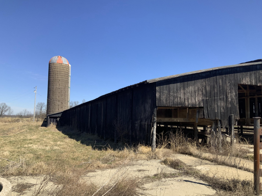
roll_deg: -0.2
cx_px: 131
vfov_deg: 48.2
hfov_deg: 61.7
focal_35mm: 29
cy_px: 98
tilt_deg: +4.7
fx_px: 219
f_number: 1.8
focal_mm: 3
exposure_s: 1/1912
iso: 16
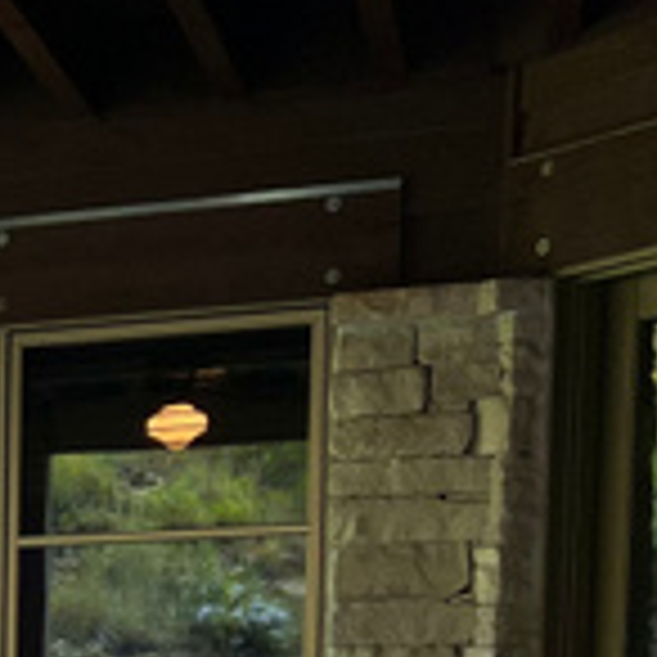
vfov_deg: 16.1
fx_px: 2169
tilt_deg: -5.8
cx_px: -490
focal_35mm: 101
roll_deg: +1.0
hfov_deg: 15.1
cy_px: 909
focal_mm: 5.7
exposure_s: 1/949
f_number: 1.5
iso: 50
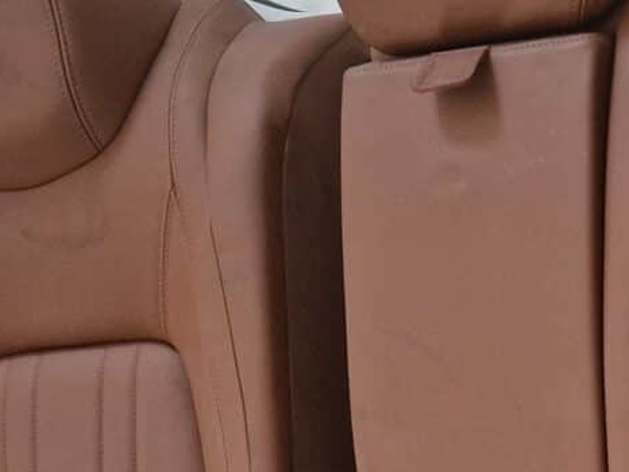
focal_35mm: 101
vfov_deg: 13.8
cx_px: 698
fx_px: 1836
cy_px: 690
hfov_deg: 18.7
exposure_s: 1/100
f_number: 1.8
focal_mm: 5.4
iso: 320
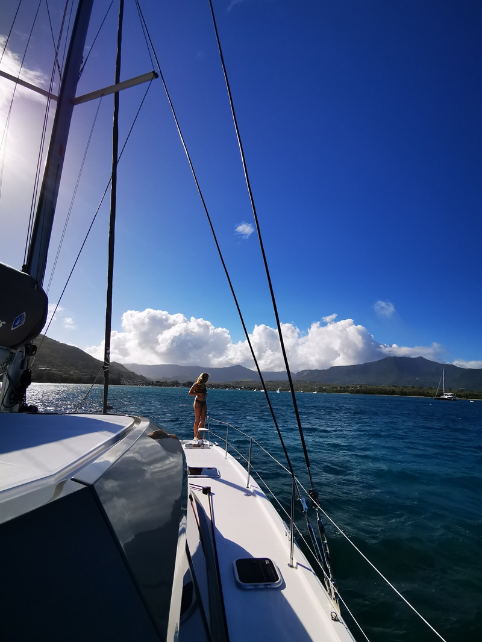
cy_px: 321
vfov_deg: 94.5
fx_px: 297
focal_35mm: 16
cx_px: 241
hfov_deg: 78.1
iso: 50
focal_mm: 2.35
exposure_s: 1/2058
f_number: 2.2
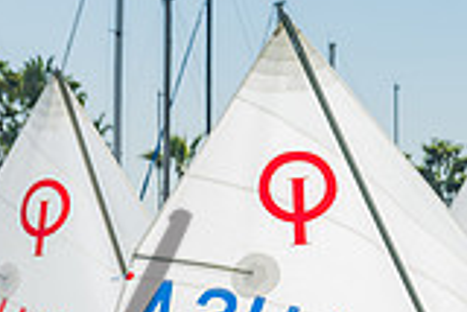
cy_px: 541
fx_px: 3726
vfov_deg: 4.7
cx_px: 219
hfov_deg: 7.2
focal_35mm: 287
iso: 100
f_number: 6.3
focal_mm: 79
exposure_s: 1/250
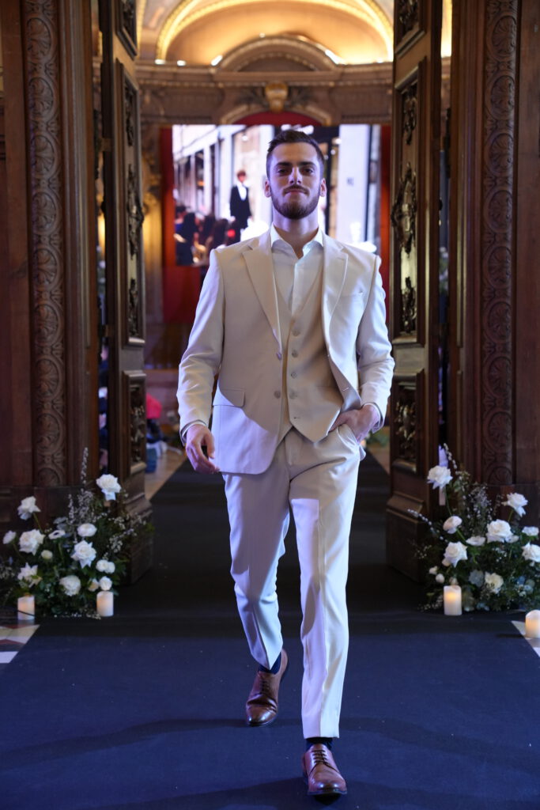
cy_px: 405
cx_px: 270
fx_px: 1574
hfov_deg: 19.5
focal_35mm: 70
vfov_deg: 28.8
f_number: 4
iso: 4000
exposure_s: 1/160
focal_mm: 70
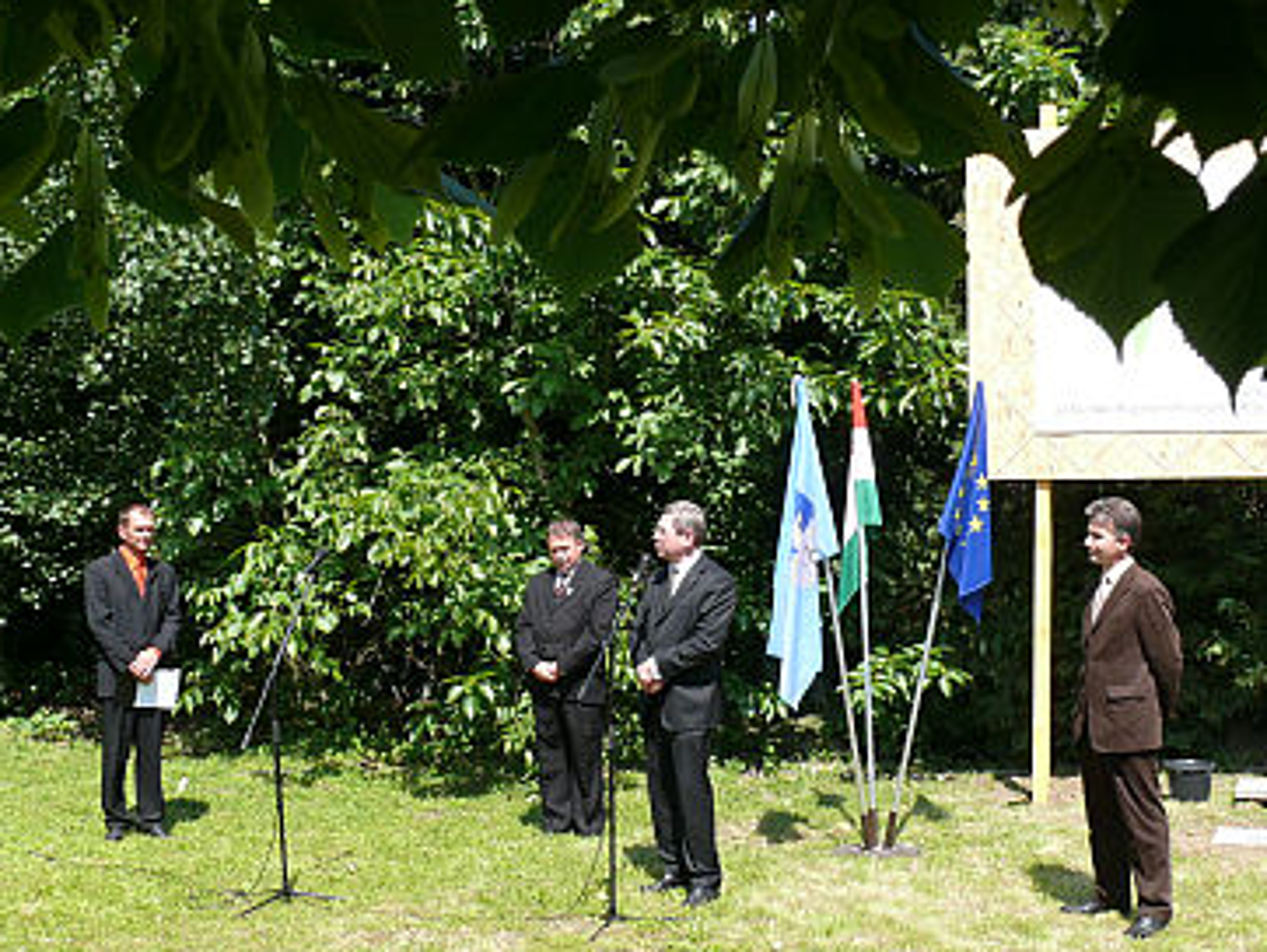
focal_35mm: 51
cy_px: 553
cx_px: 724
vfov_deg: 28.5
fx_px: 1868
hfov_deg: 37.4
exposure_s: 1/250
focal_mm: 8.2
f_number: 5.6
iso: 100
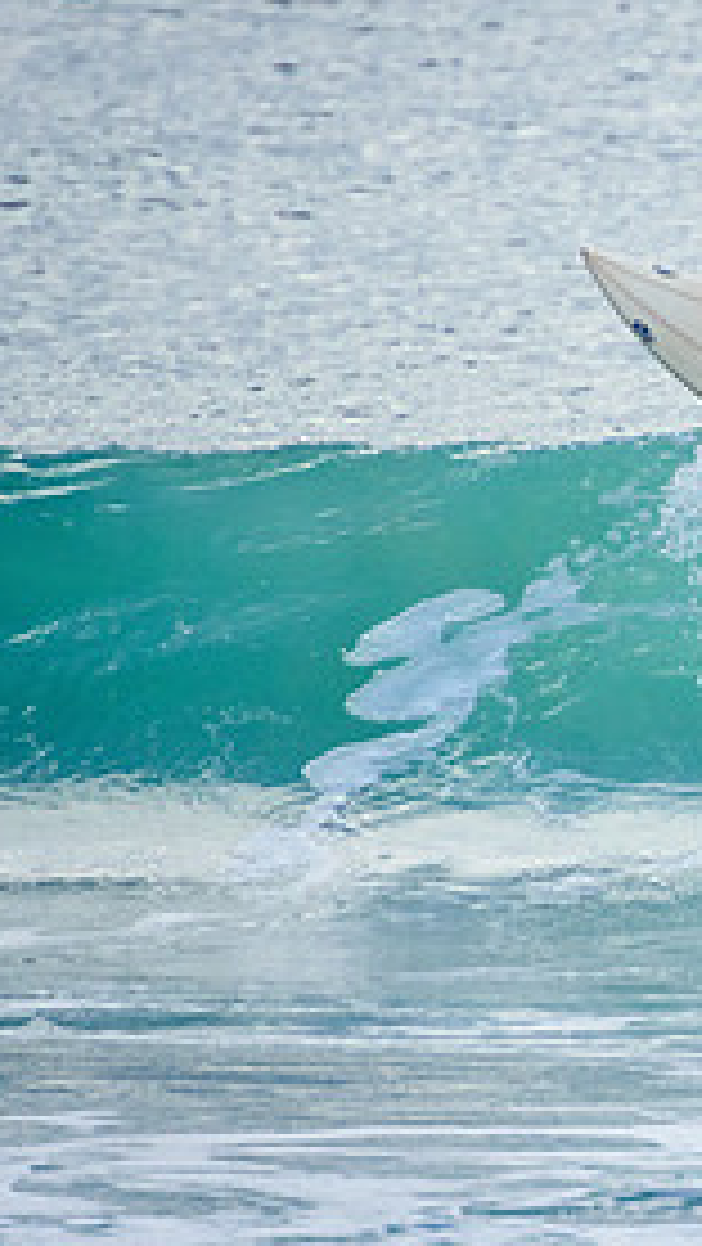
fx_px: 43509
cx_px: 1220
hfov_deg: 0.9
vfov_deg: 1.6
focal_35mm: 1316
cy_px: 569
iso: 450
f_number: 5.6
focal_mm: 400
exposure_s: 1/2000
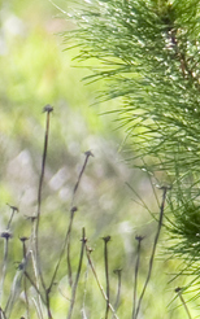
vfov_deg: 2.3
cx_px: 695
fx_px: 8040
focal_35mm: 923
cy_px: -132
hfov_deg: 1.4
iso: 200
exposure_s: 1/800
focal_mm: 70
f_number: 2.8
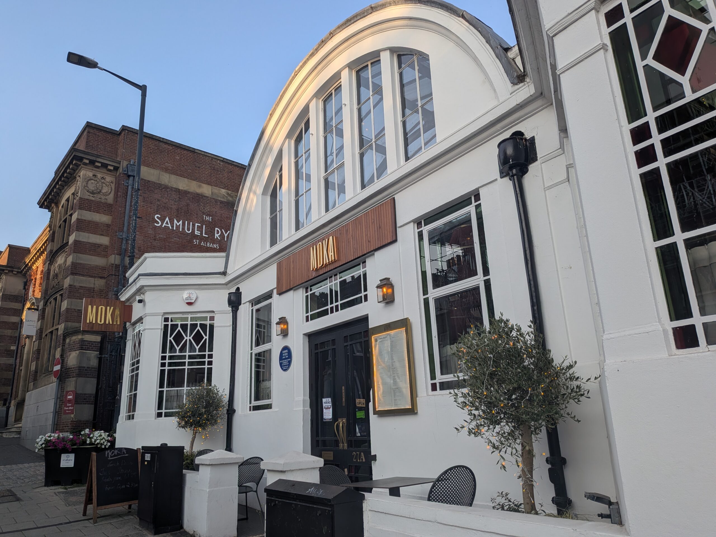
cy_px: 268
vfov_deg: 56.8
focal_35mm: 24
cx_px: 358
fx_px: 496
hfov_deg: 71.6
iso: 26
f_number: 1.7
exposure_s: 1/3509
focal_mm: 4.53
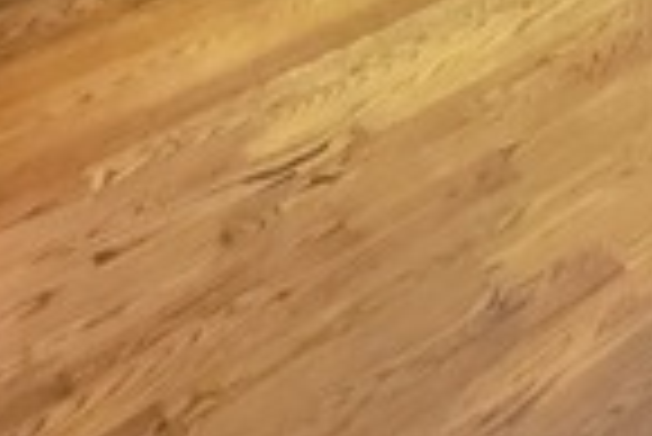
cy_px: -440
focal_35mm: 62
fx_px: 1124
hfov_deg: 27.7
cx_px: 812
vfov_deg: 16.6
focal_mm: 2.2
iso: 500
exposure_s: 1/30
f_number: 2.2
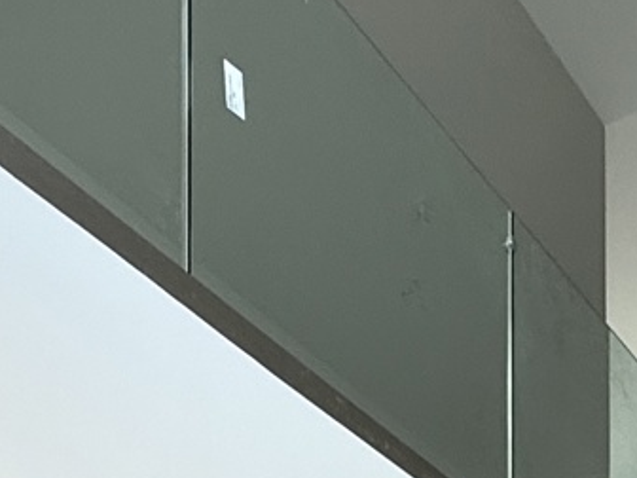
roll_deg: +0.0
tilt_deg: +0.7
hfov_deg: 24.4
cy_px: 1144
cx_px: 254
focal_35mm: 80
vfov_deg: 13.5
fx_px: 1472
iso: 125
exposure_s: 1/99
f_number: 2.2
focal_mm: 2.22
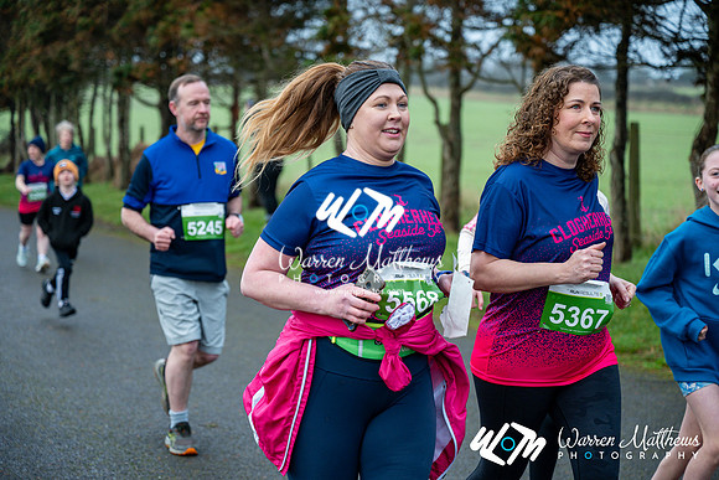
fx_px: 1398
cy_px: 240
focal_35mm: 70
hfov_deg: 28.8
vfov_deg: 19.5
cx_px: 360
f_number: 2.8
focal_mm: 70
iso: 640
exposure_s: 1/1250
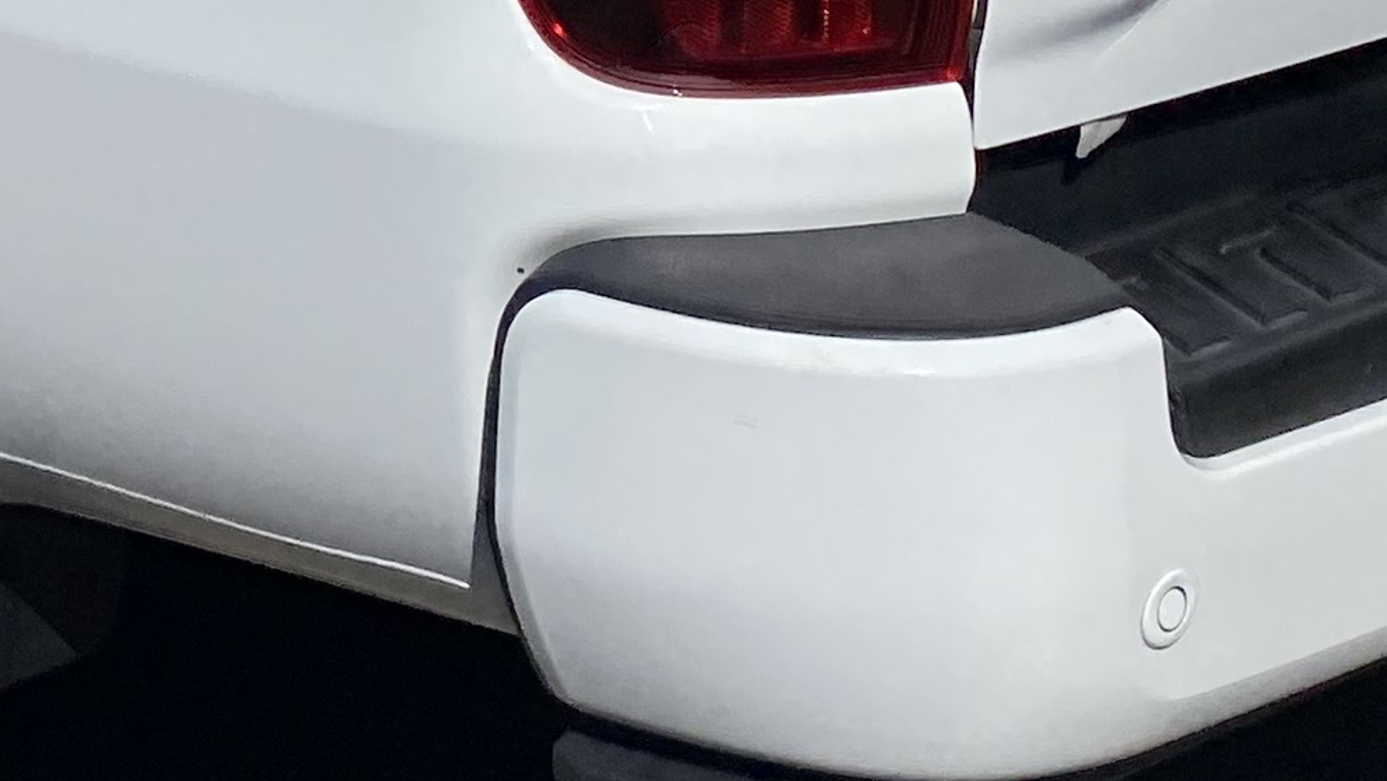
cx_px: 262
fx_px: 4193
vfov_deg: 10.4
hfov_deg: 18.6
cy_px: -306
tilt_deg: -10.6
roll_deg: -1.7
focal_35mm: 114
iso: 32
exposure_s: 1/6410
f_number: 1.8
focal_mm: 4.25
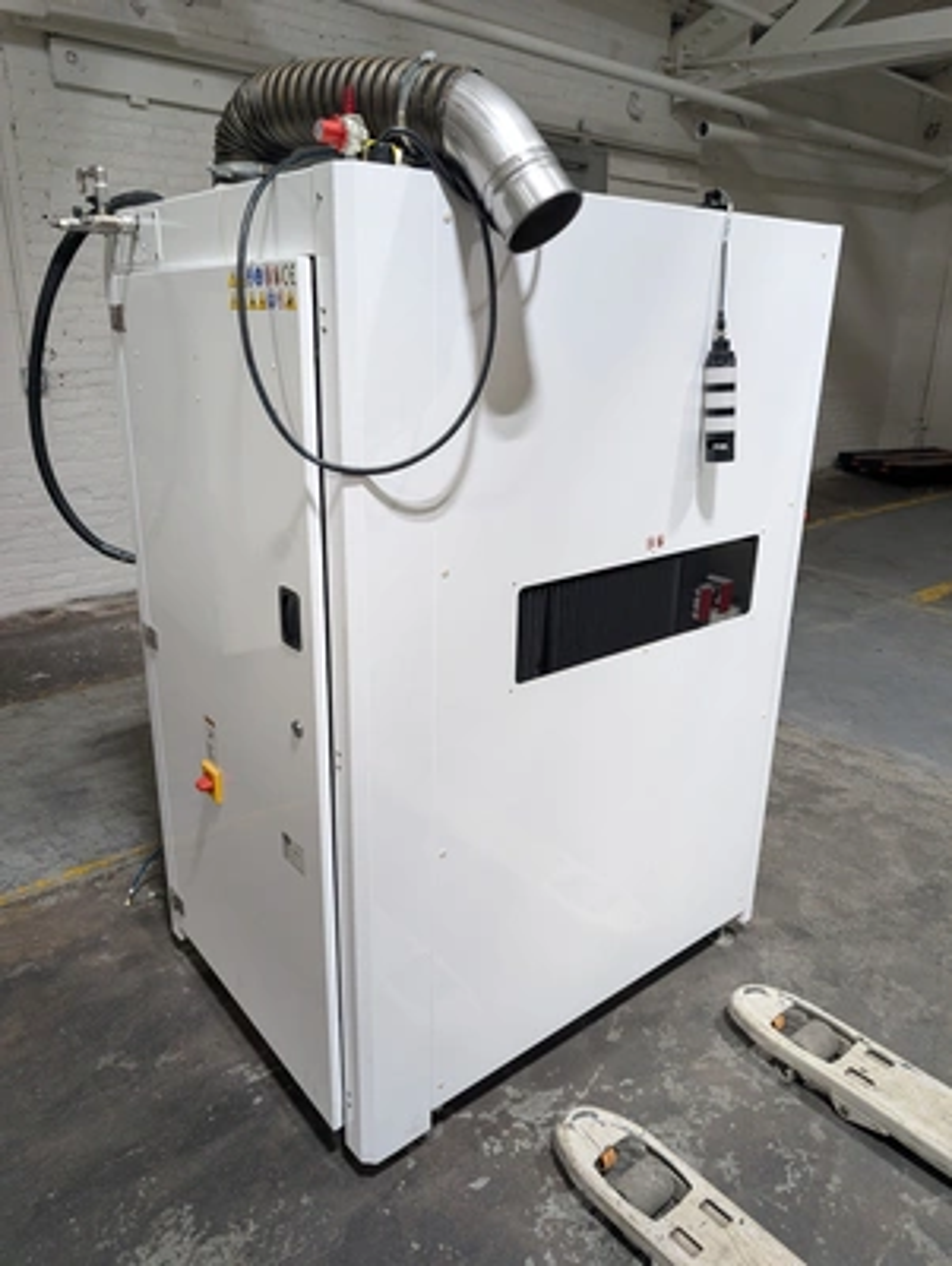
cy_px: 633
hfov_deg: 56.9
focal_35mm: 24
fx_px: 878
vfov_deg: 71.5
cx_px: 476
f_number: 1.68
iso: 227
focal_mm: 6.9
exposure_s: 1/169
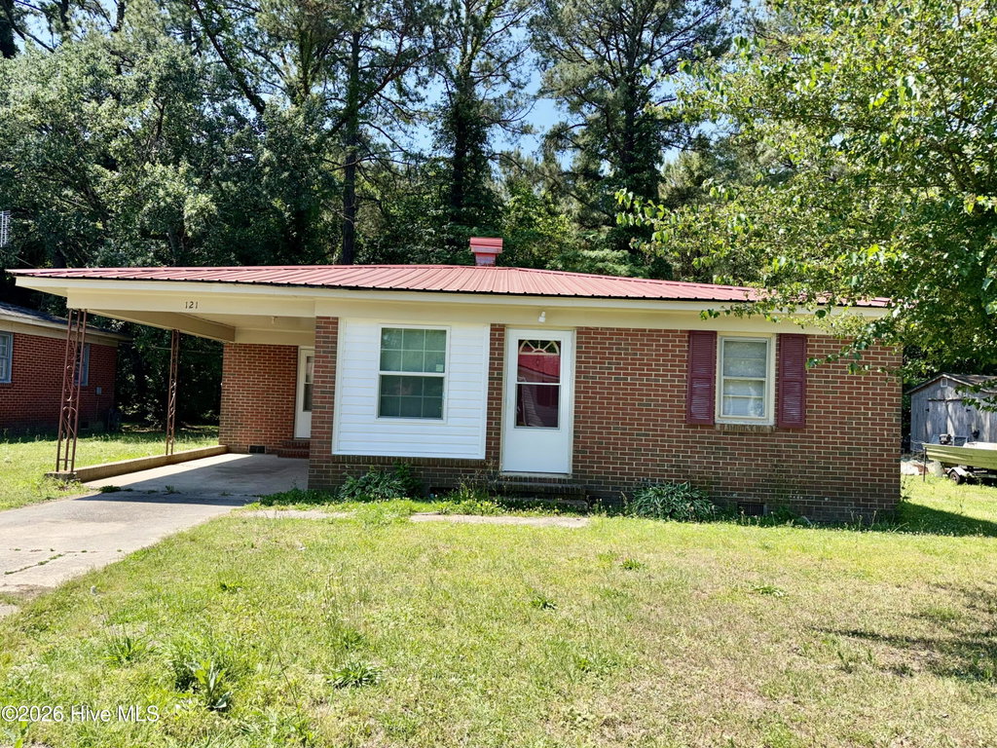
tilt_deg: +2.5
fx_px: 691
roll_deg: -2.0
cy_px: 374
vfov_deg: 56.8
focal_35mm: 24
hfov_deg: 71.6
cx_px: 498
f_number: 1.78
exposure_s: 1/2110
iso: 50
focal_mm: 6.76
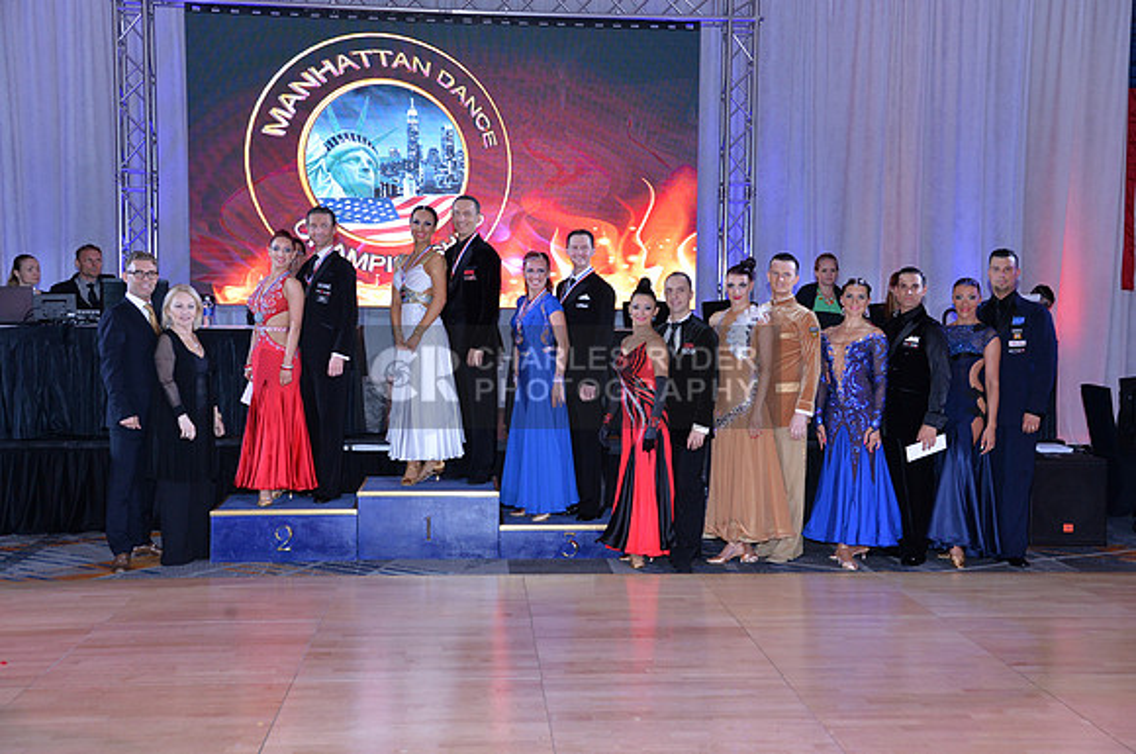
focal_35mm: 44
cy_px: 377
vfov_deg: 30.4
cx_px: 568
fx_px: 1386
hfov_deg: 44.6
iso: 1600
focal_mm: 44
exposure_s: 1/250
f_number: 5
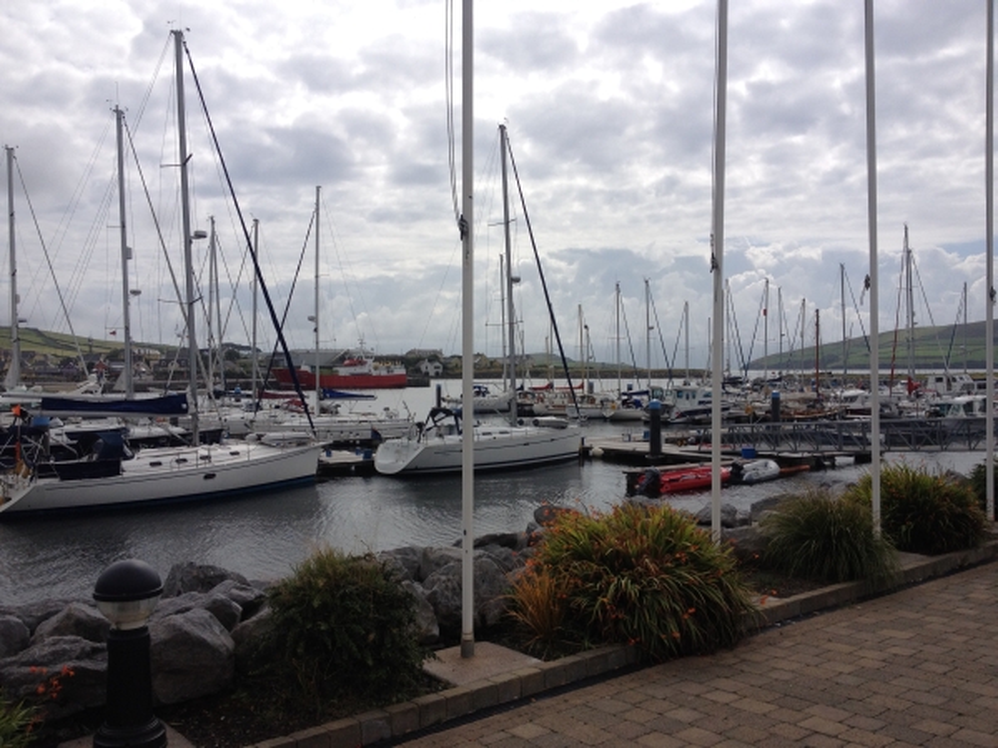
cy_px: 374
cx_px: 499
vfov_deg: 40.7
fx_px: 1009
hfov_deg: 52.6
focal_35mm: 35
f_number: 2.4
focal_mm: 4.28
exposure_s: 1/3690
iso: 64
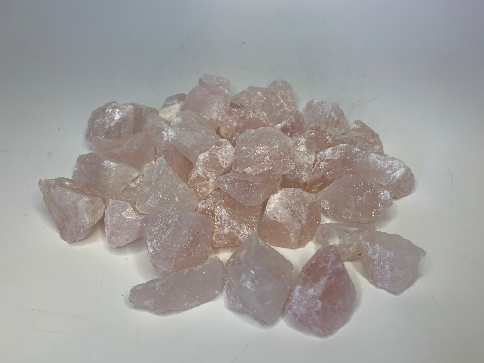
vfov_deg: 53.1
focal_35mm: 26
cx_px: 242
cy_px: 182
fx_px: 364
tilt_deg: -38.9
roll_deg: -2.1
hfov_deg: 67.3
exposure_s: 1/121
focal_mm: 4.25
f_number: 1.8
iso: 64
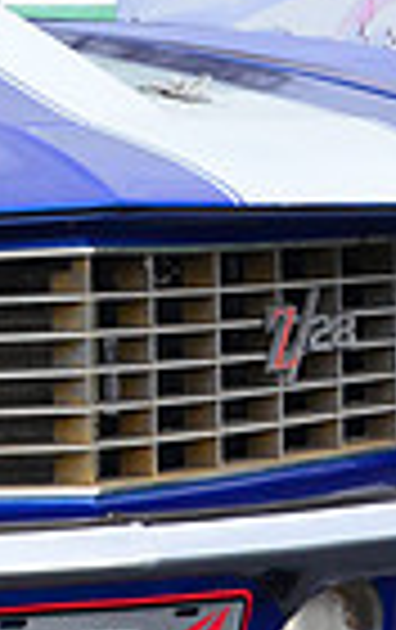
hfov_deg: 3.7
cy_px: 324
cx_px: -837
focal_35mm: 347
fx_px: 5969
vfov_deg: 6.0
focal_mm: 55
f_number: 10
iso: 1000
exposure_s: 1/400
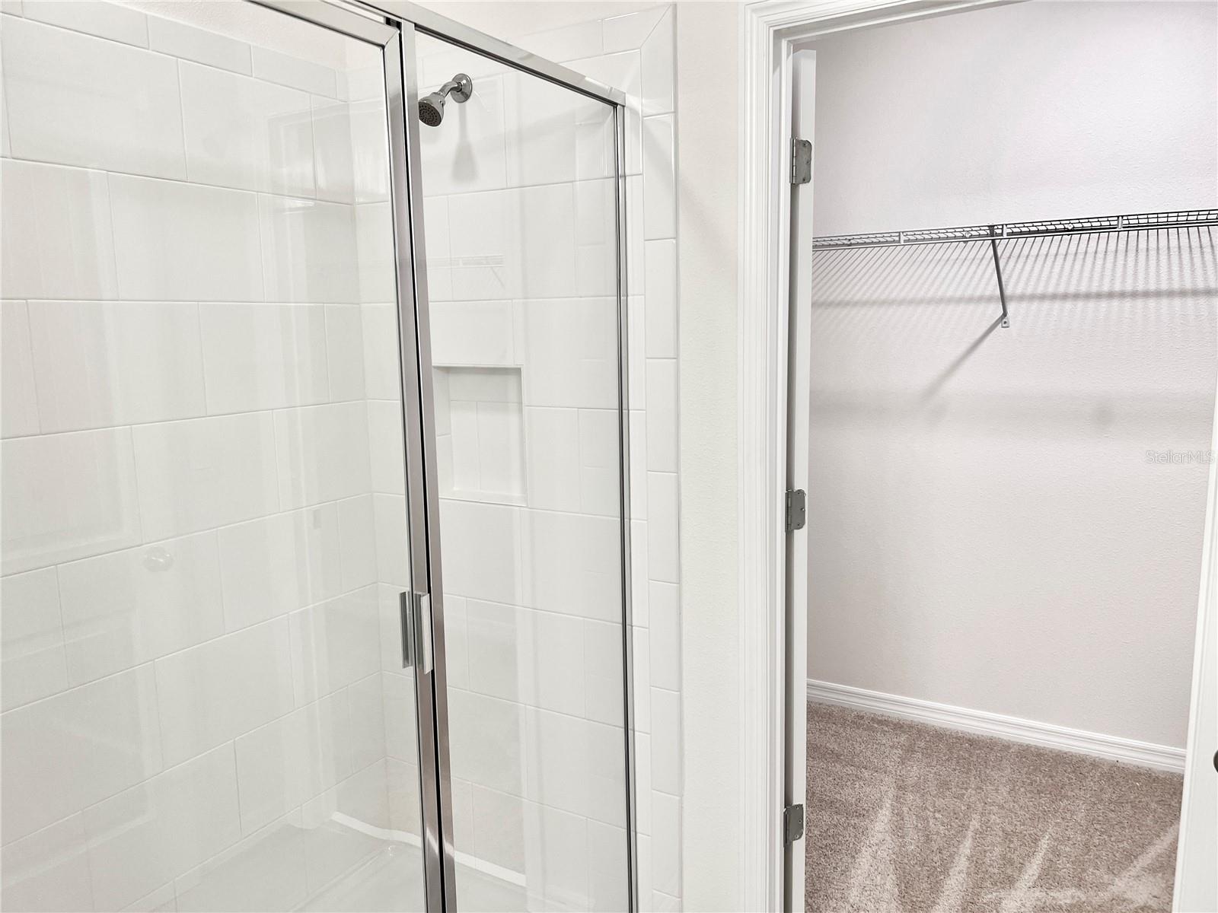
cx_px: 609
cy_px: 456
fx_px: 915
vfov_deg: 53.1
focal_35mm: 26
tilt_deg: -7.6
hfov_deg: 67.3
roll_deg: +1.0
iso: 80
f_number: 1.5
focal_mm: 5.7
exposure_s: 1/60
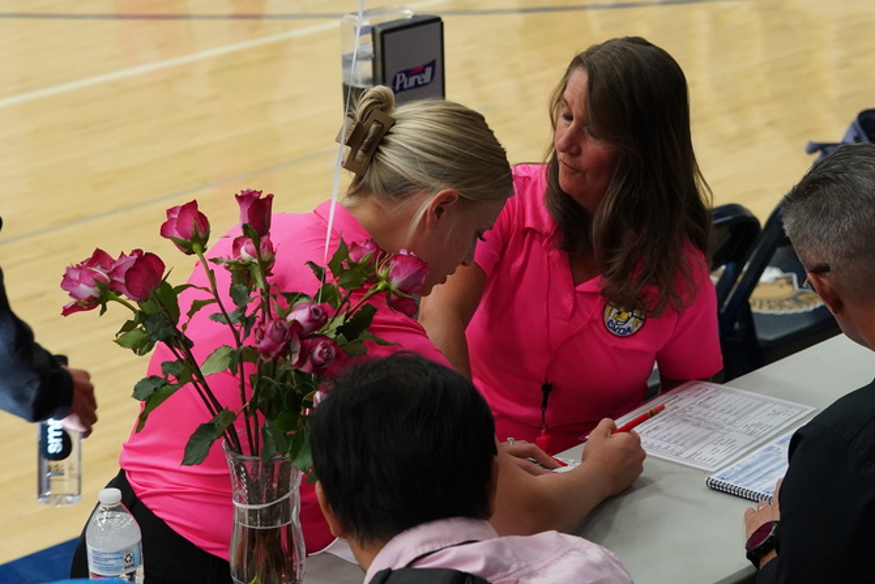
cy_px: 254
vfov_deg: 12.8
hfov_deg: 19.1
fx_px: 2601
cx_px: 539
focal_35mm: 107
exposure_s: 1/250
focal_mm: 70
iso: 6400
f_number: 5.6
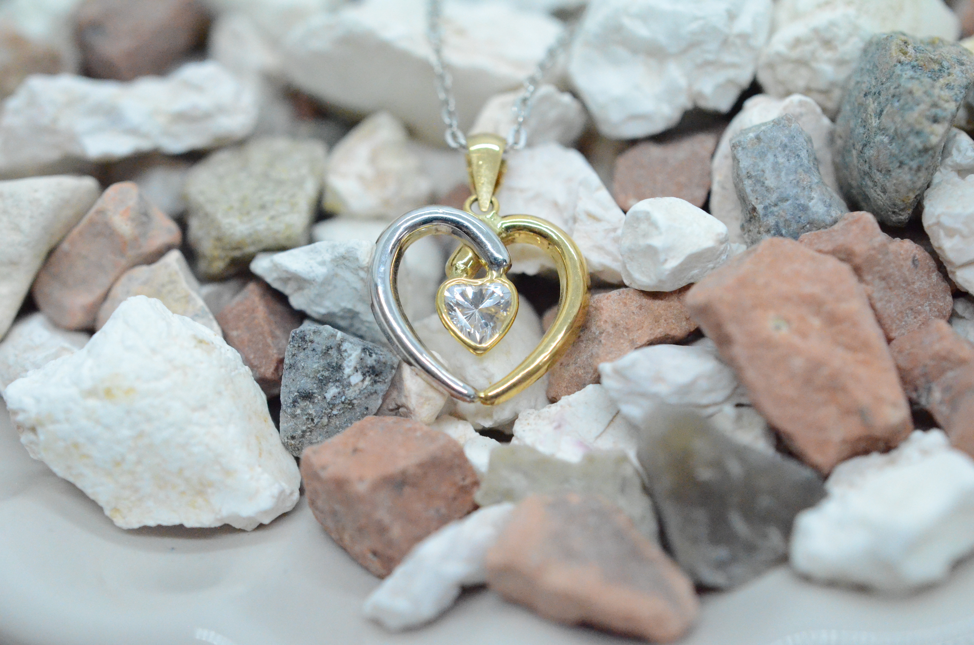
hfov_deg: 33.5
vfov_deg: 22.5
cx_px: 487
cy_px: 322
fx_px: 1620
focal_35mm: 60
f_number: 6.3
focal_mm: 40
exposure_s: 1/2500
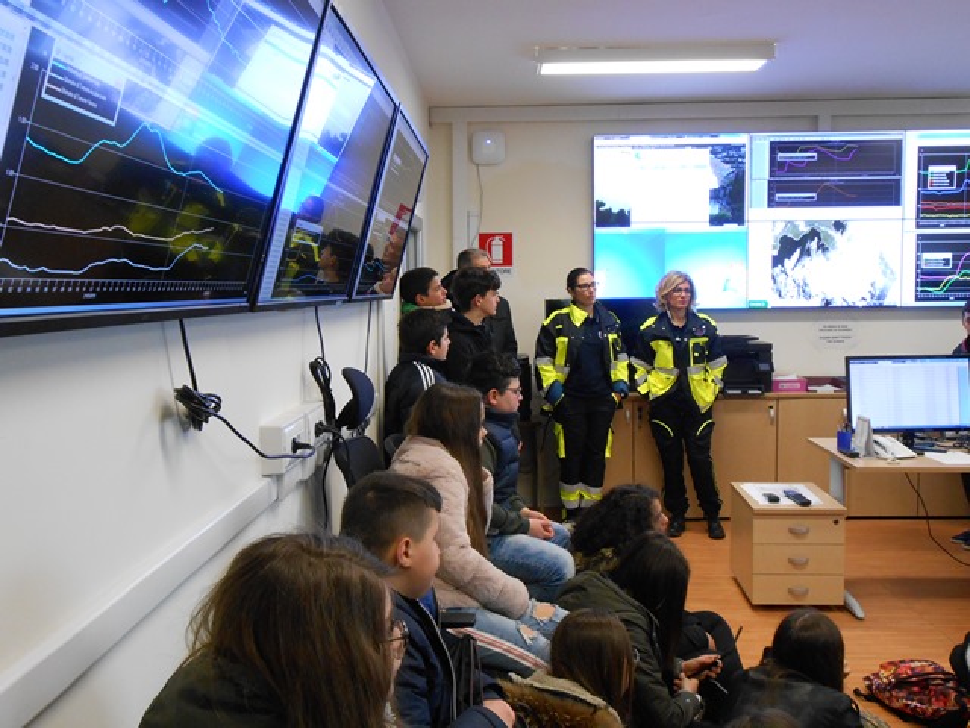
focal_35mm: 34
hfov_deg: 54.0
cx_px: 485
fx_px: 953
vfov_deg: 41.8
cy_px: 364
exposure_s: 1/30
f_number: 3.9
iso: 400
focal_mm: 6
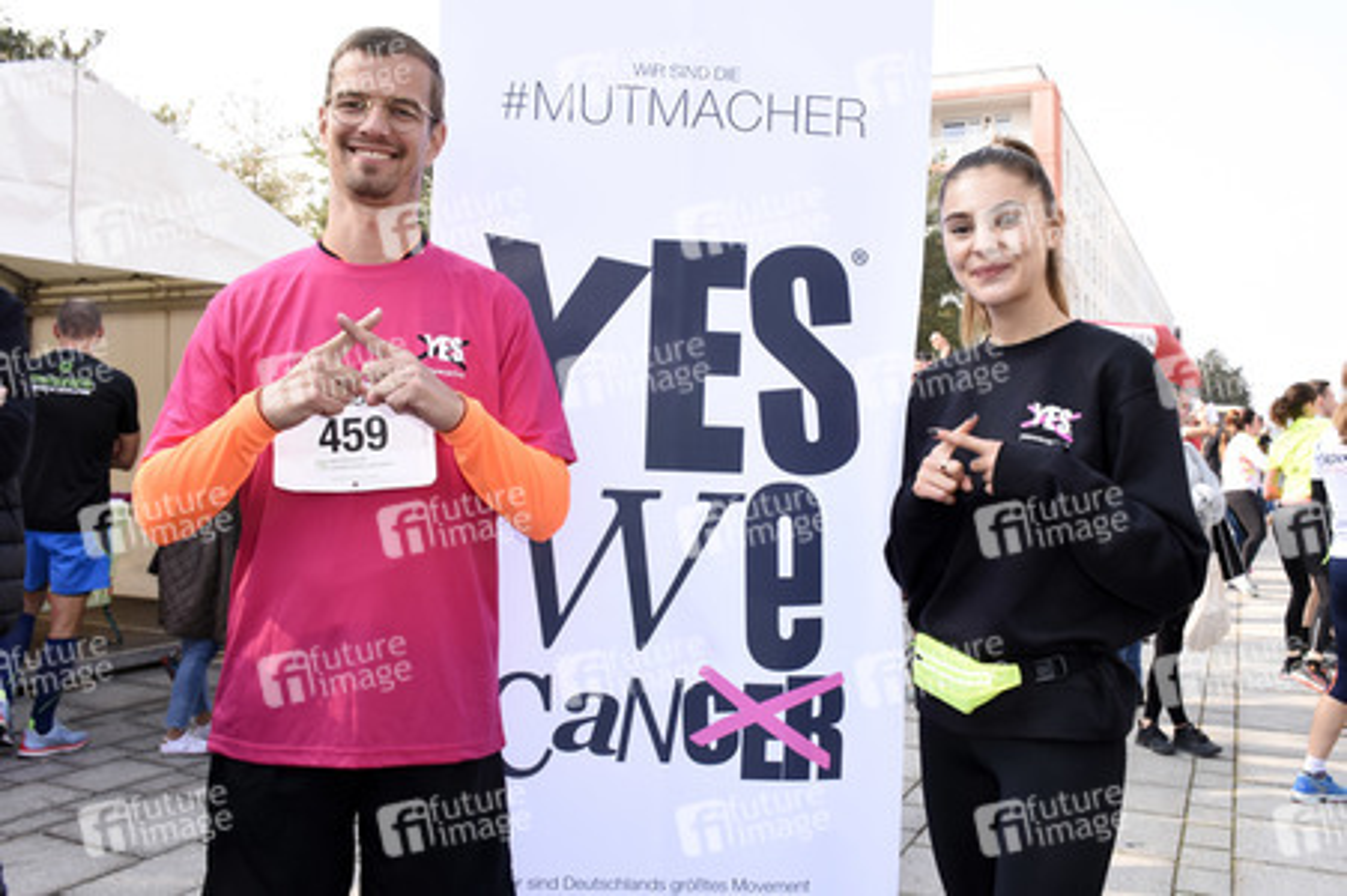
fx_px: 1122
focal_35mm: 30
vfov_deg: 43.5
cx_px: 674
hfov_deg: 62.0
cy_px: 448
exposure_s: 1/160
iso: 400
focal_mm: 20
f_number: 8
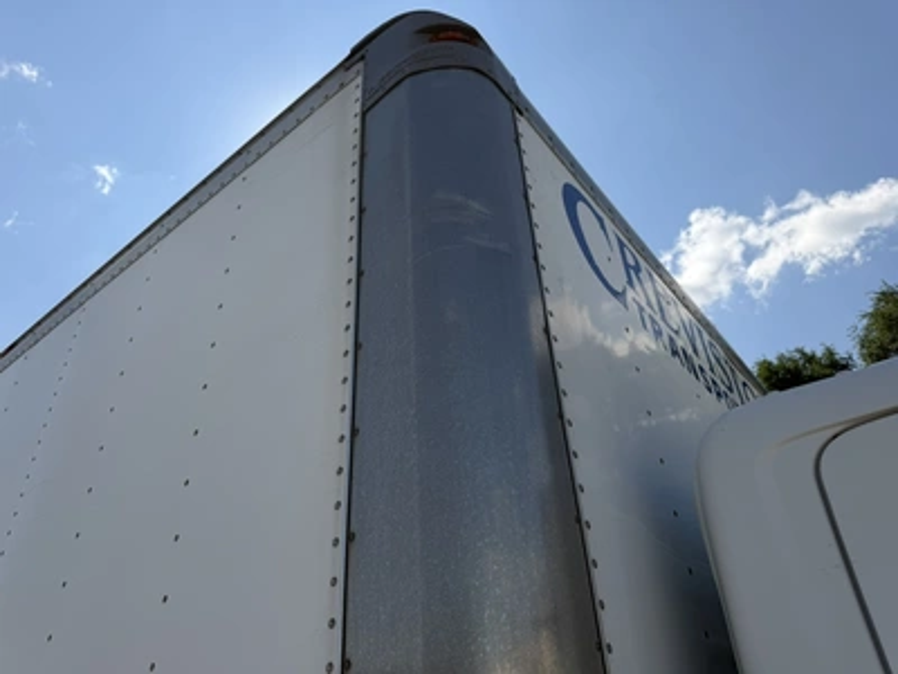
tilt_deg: +31.8
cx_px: 449
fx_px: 623
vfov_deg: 56.8
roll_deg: +3.6
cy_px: 337
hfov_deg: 71.6
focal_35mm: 24
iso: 80
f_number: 1.78
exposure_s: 1/6711
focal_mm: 6.76
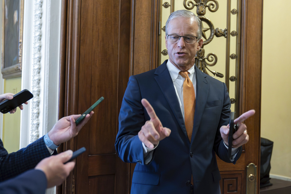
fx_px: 291
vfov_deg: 36.9
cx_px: 145
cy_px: 98
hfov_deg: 53.1
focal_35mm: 36
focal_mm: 35
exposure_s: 1/125
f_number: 2.8
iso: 4000
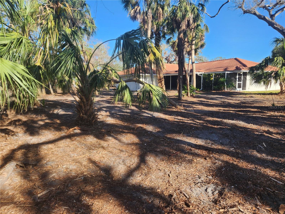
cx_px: 142
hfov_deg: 73.9
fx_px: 189
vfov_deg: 58.9
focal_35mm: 23
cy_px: 107
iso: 20
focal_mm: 5.4
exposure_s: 1/523
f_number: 1.8
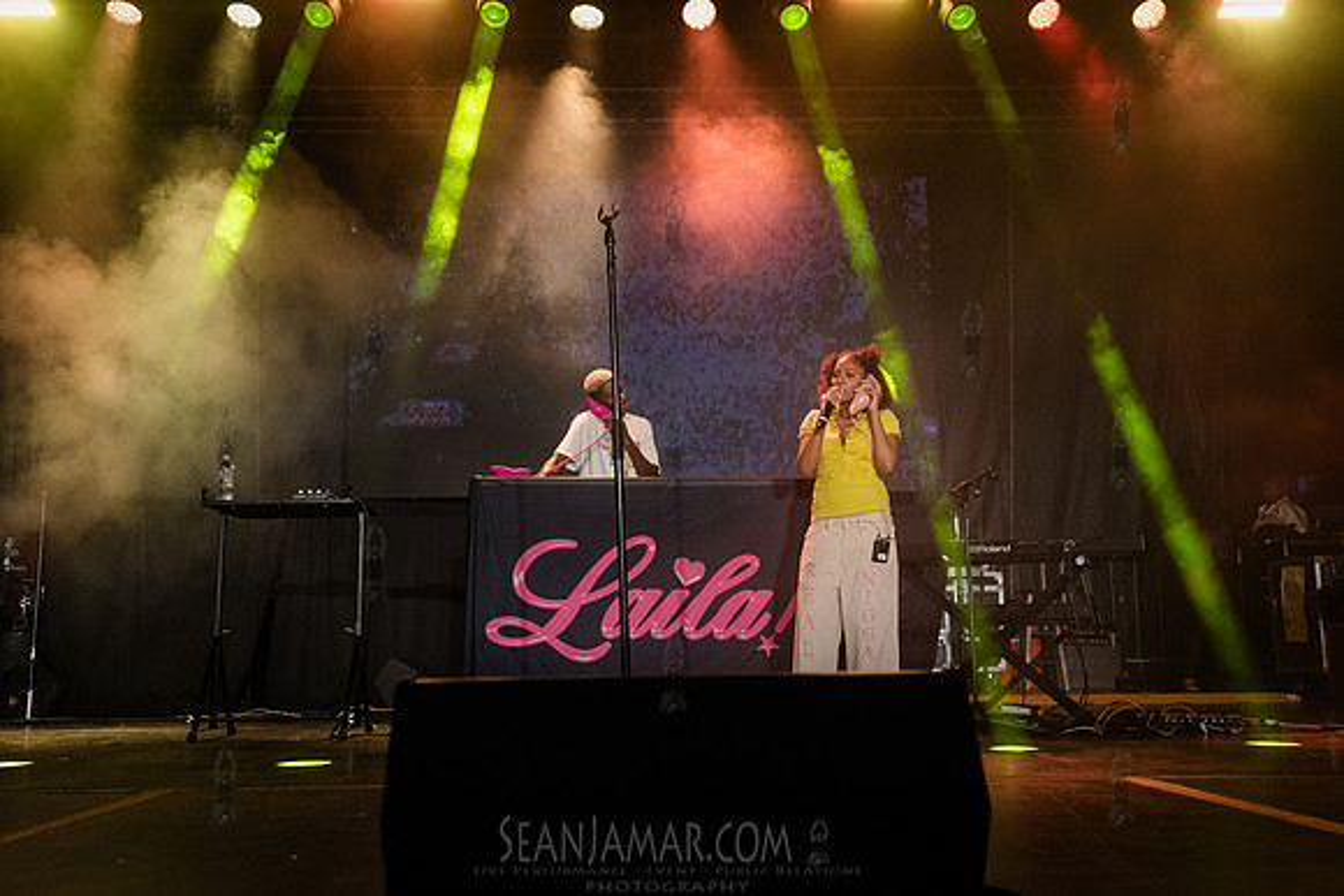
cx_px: 675
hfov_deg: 54.0
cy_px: 448
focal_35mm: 35
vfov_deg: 37.6
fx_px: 1318
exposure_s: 1/640
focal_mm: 35
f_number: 4.5
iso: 4000
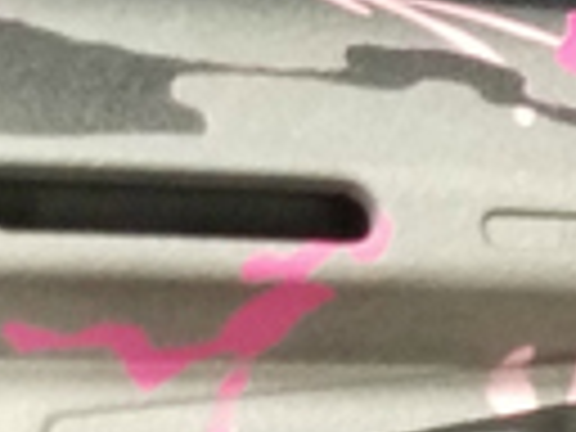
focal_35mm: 162
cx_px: 1476
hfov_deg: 10.2
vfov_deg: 8.6
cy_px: 936
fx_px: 2696
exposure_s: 1/17
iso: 250
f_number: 1.7
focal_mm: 4.2
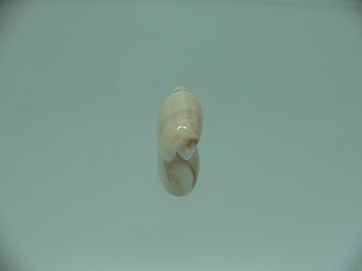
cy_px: 136
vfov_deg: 40.7
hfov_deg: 52.6
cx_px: 181
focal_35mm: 35
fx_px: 366
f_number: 2.8
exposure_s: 1/80
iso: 80
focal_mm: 4.6
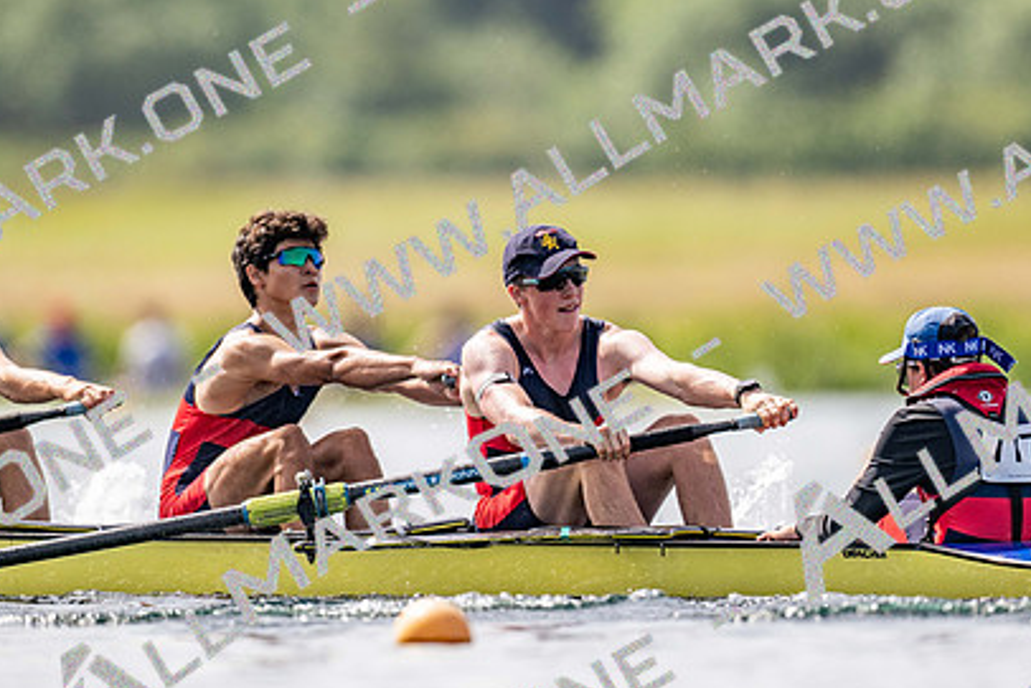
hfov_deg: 2.4
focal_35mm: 858
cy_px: 362
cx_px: 576
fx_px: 24580
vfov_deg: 1.6
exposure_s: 1/2500
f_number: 4
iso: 200
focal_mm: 600
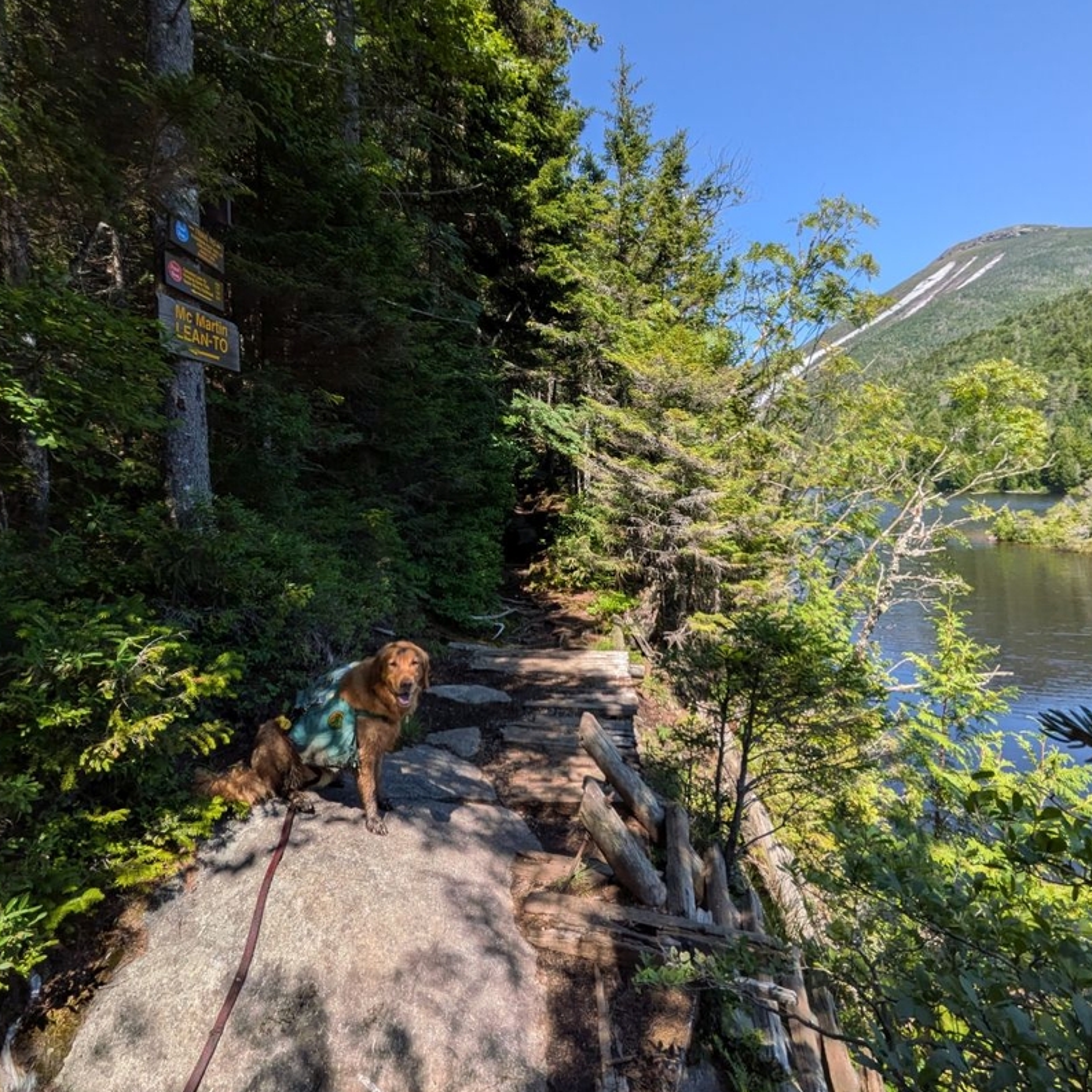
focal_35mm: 17
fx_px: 607
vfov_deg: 84.0
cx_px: 545
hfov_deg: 84.0
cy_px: 539
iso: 53
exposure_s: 1/943
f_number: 2.2
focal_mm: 1.85
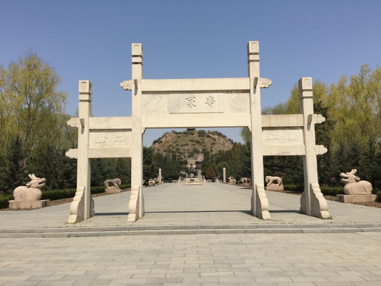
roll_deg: -0.2
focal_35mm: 29
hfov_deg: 61.7
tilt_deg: +7.9
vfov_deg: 48.2
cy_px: 143
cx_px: 190
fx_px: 319
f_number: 2.2
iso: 32
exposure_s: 1/3300
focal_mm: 4.15
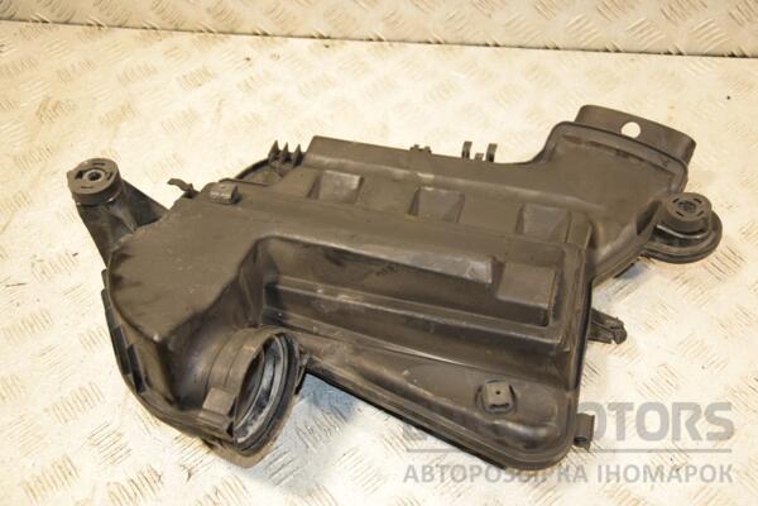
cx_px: 379
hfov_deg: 46.4
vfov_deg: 31.9
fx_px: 884
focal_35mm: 42
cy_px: 253
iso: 800
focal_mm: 28
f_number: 5.6
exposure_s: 1/200
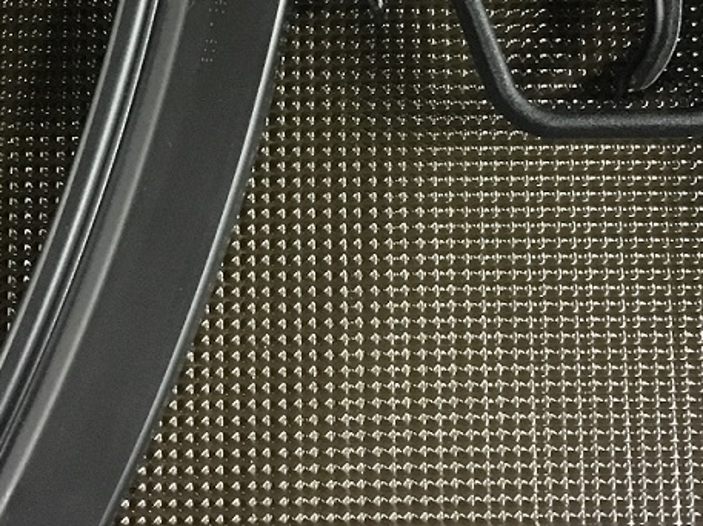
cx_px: 339
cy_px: -72
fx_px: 1664
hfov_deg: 23.9
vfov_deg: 17.3
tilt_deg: -82.1
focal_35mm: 82
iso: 320
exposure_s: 1/15
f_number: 2.2
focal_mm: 4.15
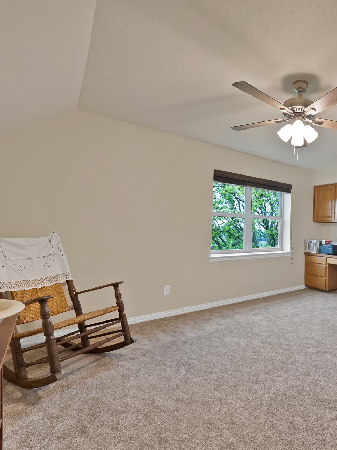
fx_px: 234
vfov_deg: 87.7
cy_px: 225
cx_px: 291
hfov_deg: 62.4
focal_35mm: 18
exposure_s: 1/1.67
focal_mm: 12
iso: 640
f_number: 9
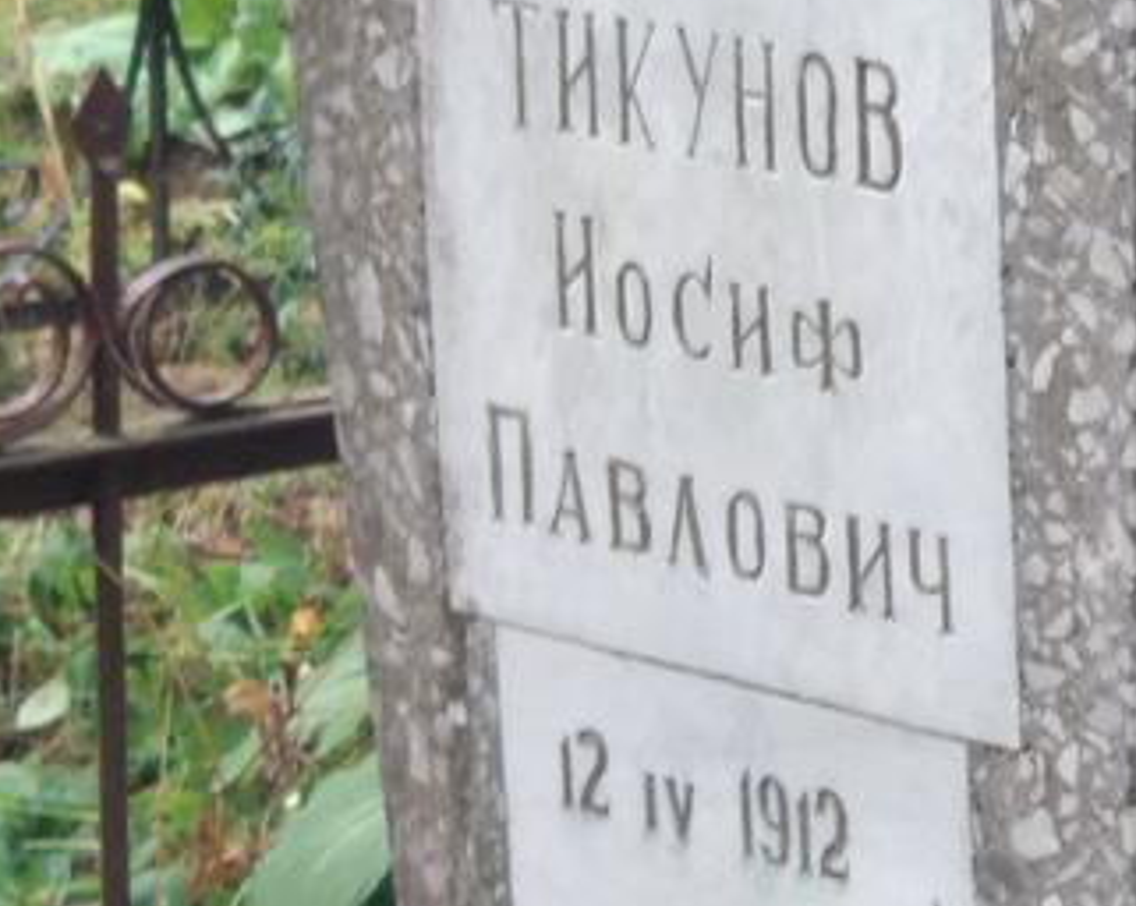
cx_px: 782
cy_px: 382
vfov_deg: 16.2
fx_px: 3190
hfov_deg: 20.1
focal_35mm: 95
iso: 200
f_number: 2.6
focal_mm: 5.99
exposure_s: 1/60
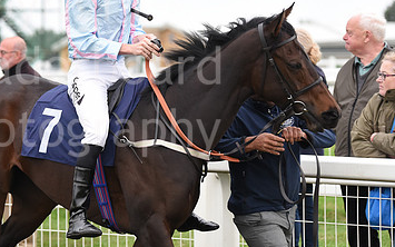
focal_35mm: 208
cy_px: 76
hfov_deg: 10.1
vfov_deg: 6.3
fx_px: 2239
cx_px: 79
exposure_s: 1/250
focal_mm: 125
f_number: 3.5
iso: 1600
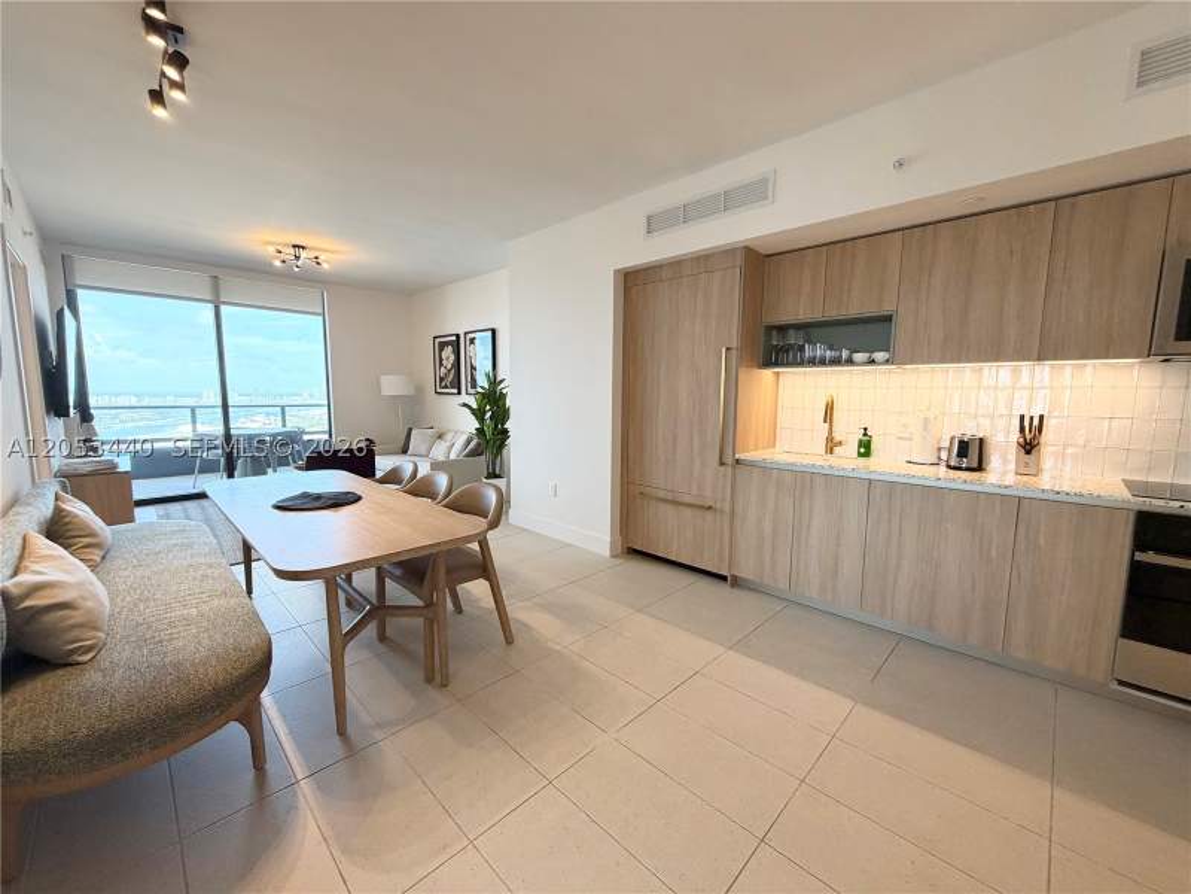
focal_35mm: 14
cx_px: 596
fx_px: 482
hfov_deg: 102.1
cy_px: 447
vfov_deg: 85.7
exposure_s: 1/120
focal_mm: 2.22
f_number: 2.2
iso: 200
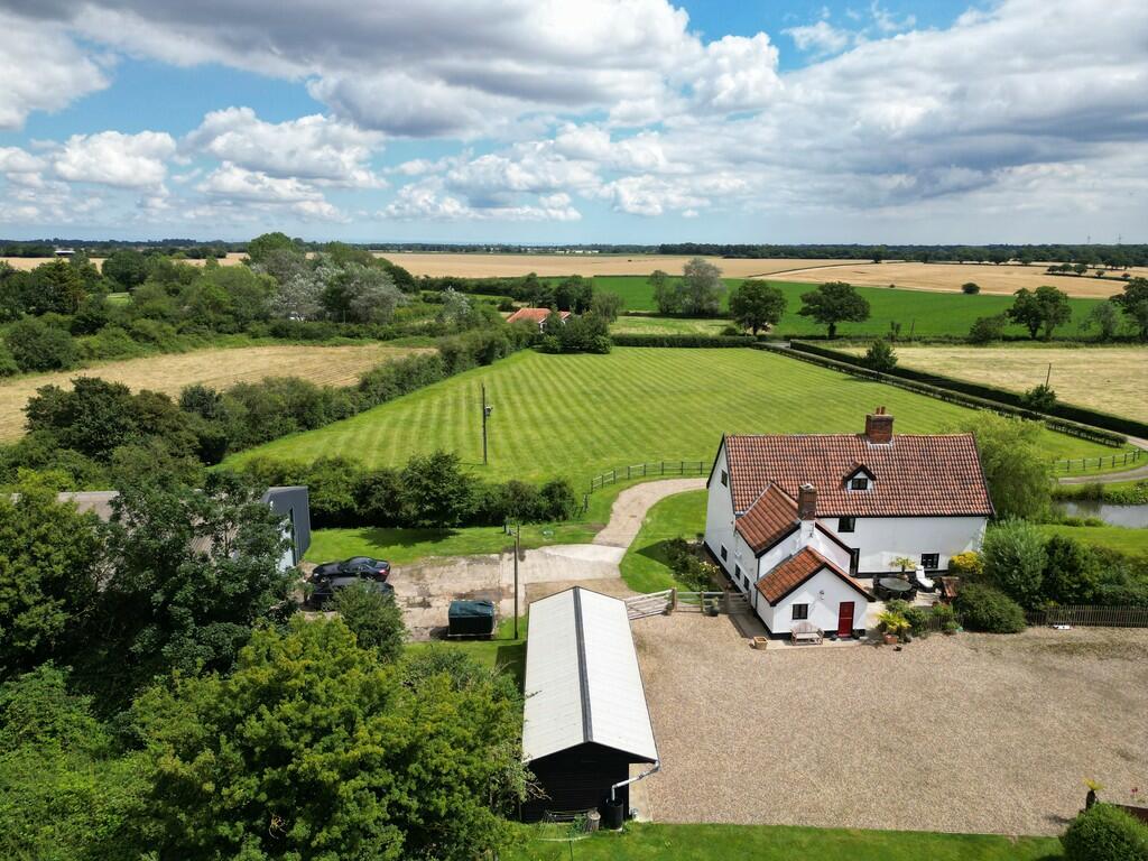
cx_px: 574
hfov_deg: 71.6
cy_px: 430
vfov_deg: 56.8
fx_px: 796
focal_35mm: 24
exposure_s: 1/3000
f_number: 1.7
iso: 110
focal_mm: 6.72
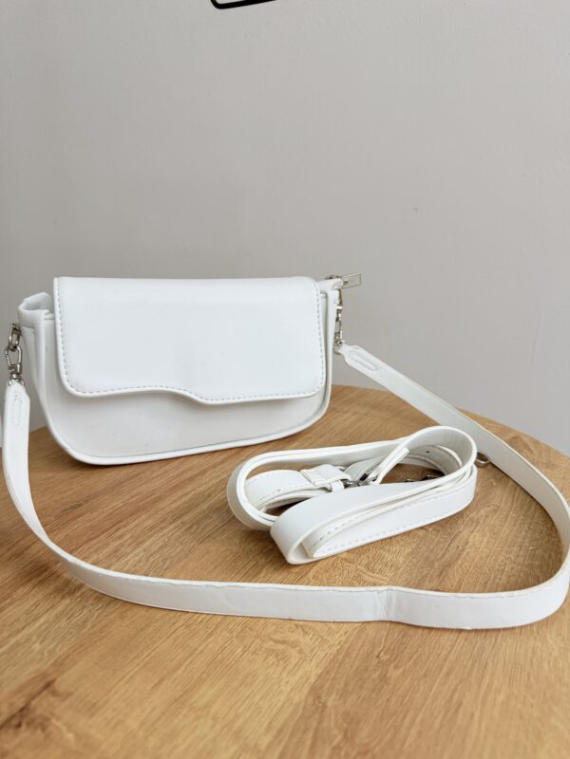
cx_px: 285
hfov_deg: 56.8
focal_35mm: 24
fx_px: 527
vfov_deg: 71.6
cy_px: 380
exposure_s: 1/423
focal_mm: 6.76
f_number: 1.78
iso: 80
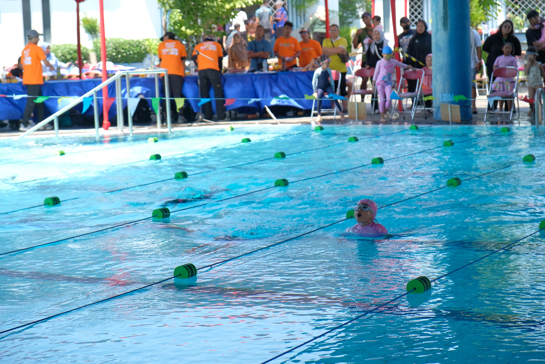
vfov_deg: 16.5
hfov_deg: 24.5
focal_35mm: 83
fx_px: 1256
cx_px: 272
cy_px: 182
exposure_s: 1/320
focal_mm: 55
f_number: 4
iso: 200
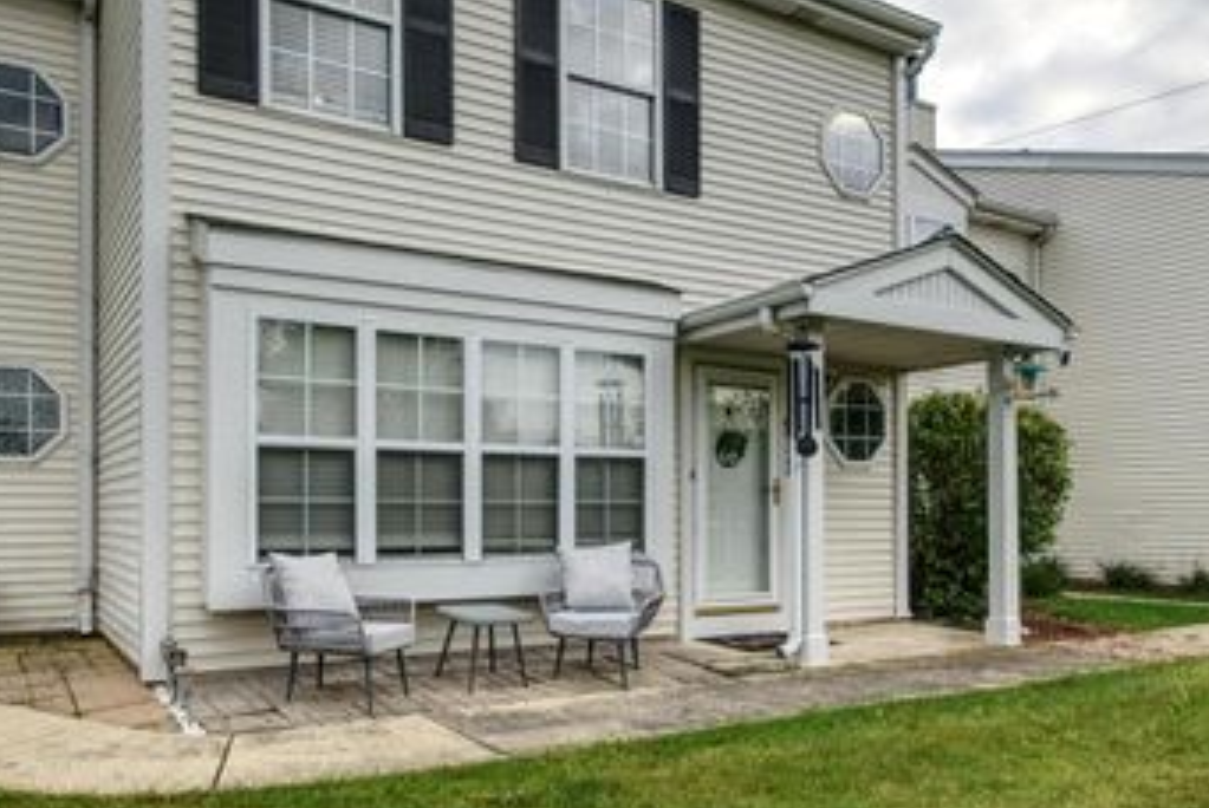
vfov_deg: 56.2
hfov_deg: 77.4
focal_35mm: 22
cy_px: 276
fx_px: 739
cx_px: 468
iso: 400
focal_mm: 10
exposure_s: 1/125
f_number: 5.6
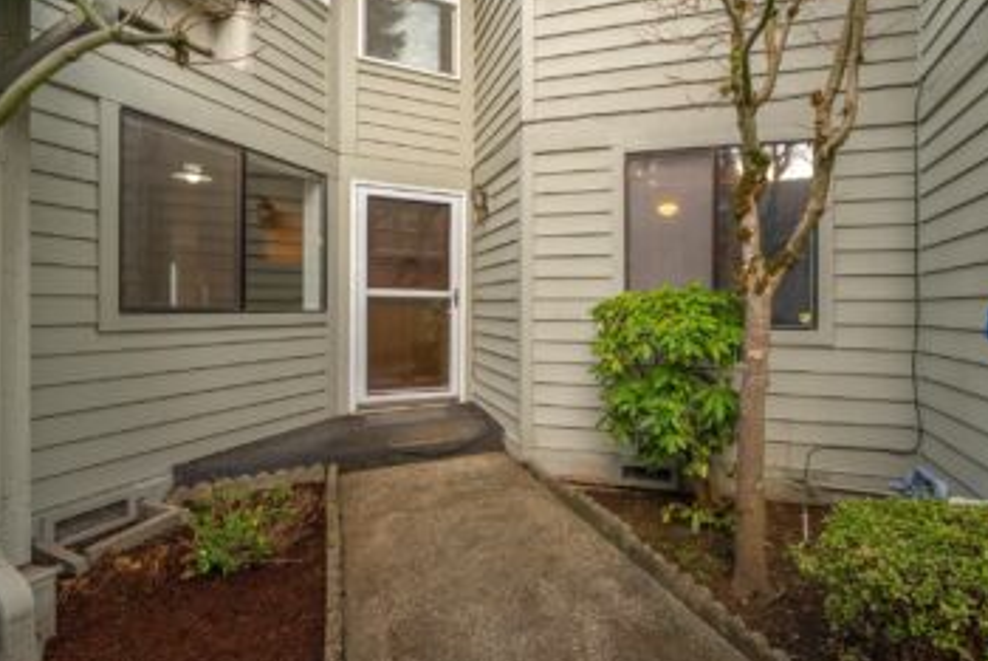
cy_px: 335
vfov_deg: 73.8
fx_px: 439
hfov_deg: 96.3
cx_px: 550
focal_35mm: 16
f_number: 7.1
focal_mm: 14
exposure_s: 1/30
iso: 80
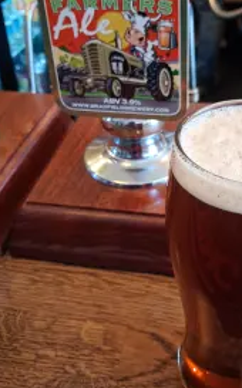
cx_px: 162
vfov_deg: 46.8
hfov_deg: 30.2
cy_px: 146
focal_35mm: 42
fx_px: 444
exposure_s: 1/50
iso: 320
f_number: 1.8
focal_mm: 4
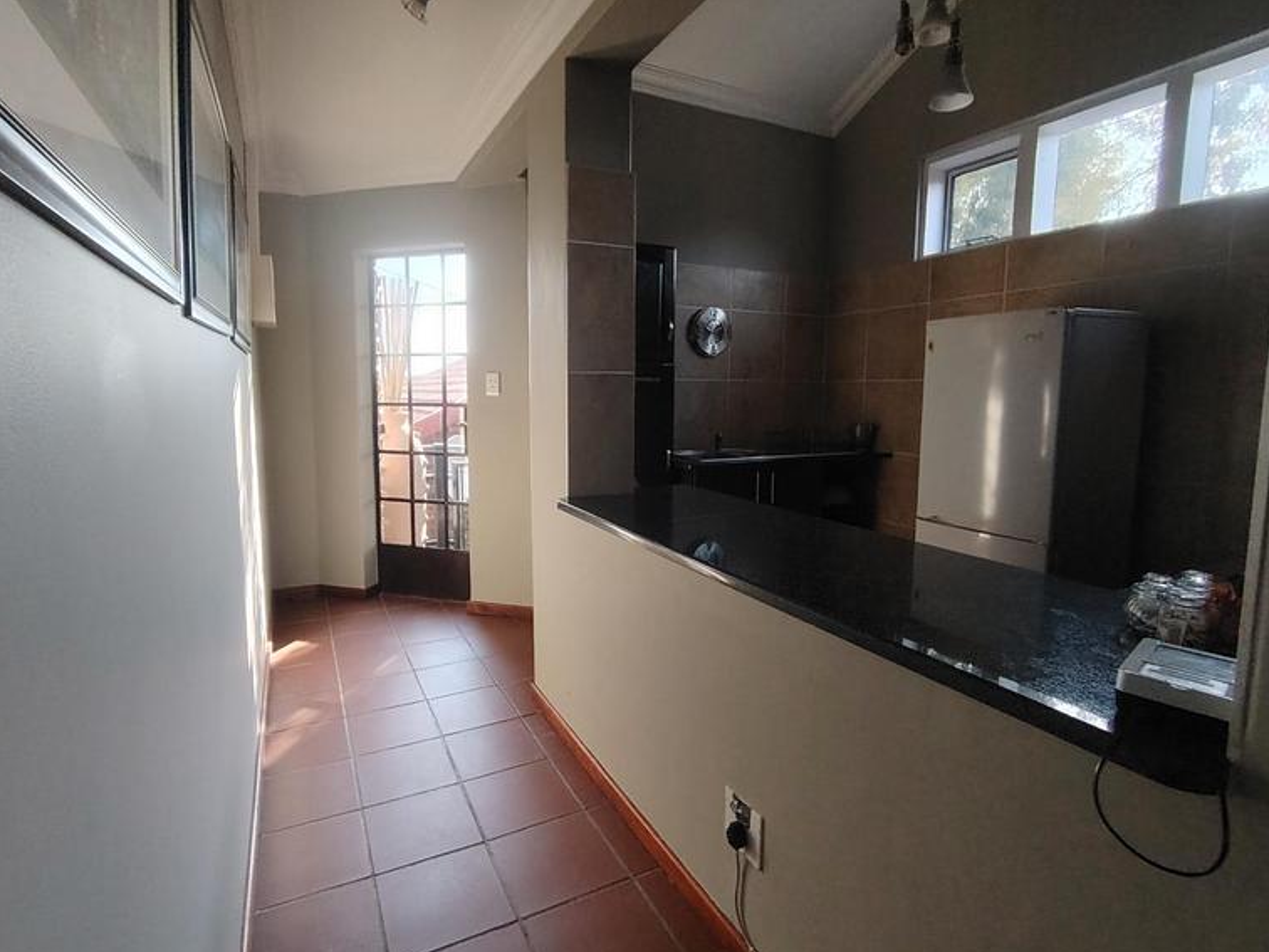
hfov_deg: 87.7
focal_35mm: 18
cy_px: 470
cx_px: 601
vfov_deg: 71.6
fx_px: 660
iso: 100
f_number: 2.2
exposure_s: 1/120
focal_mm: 1.42
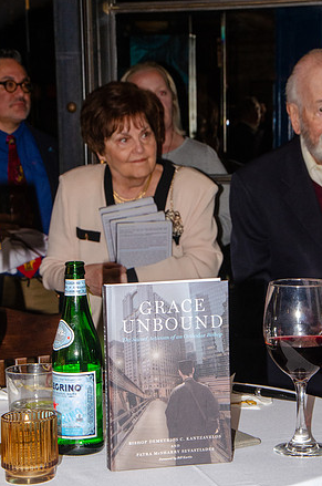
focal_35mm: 100
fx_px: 1347
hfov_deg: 13.6
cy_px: 244
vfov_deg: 20.4
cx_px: 162
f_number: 14
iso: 2500
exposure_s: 1/125
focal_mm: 65
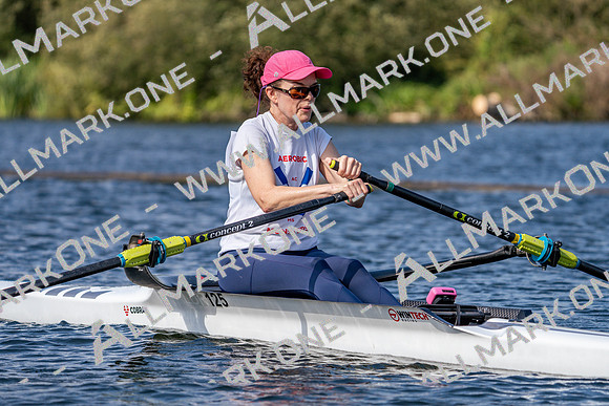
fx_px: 4348
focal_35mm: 257
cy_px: 203
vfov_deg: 5.4
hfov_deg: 8.0
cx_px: 304
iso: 200
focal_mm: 257
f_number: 5.6
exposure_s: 1/1600
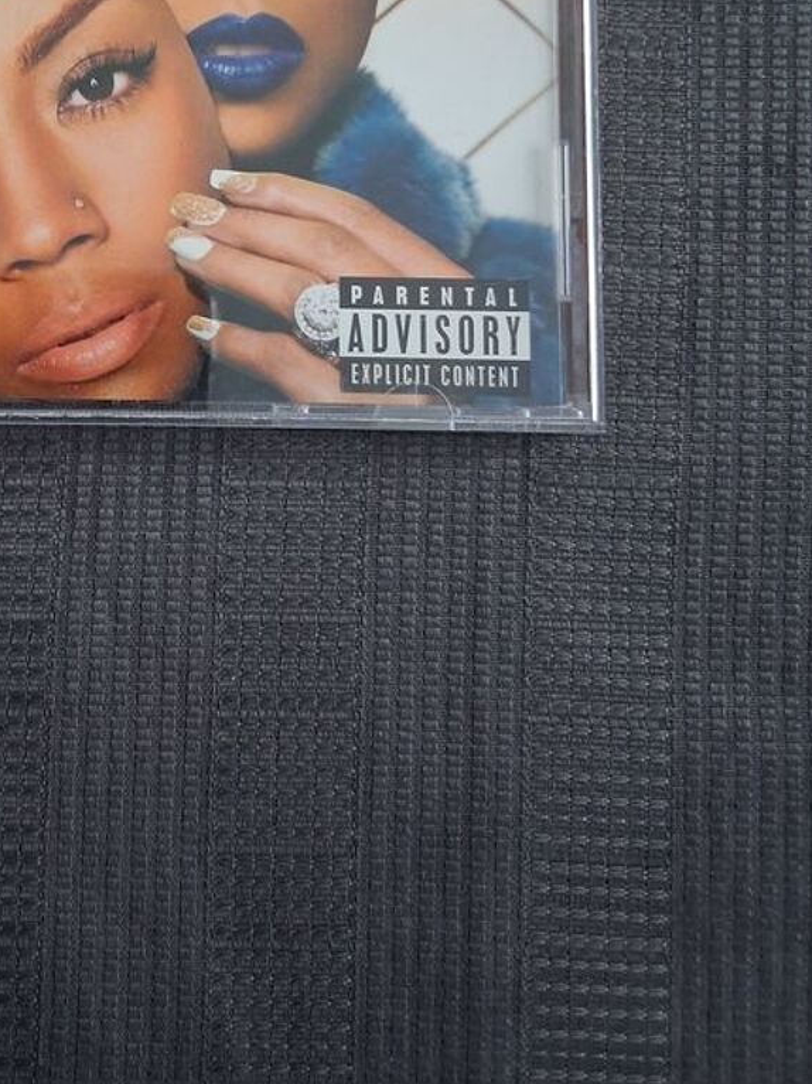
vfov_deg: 39.0
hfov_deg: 29.8
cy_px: 229
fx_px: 1471
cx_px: 112
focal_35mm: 47
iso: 640
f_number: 1.8
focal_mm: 4
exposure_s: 1/33
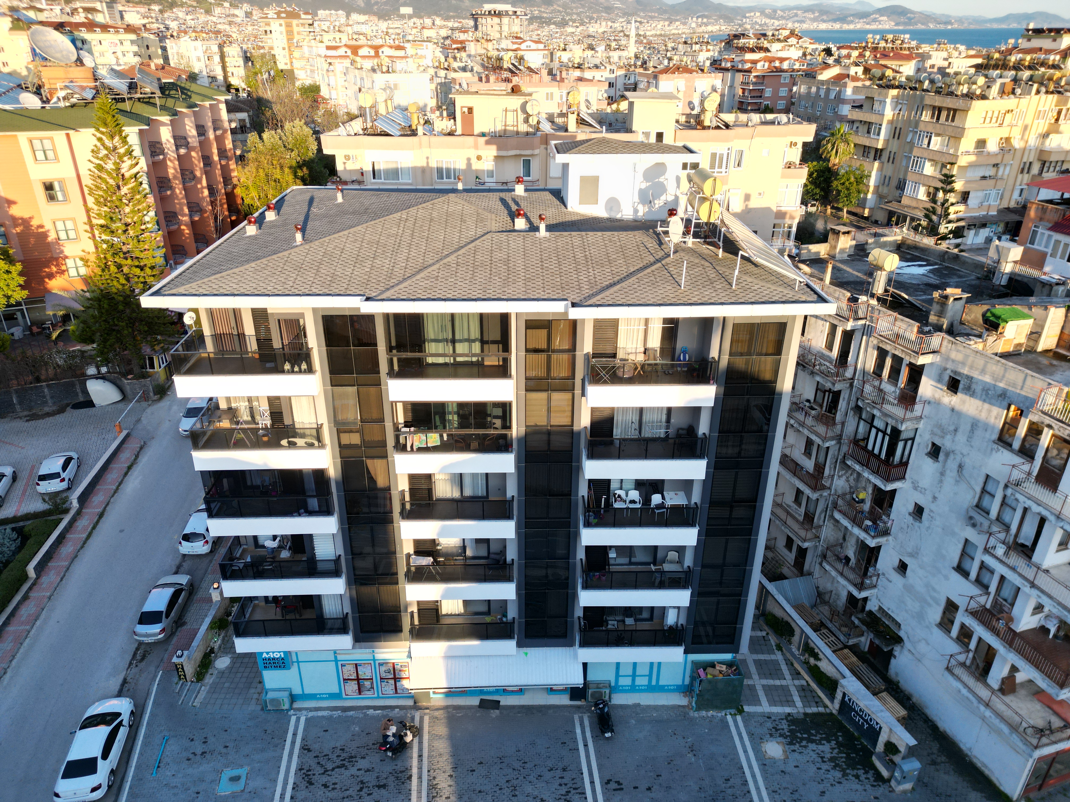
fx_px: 742
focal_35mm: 24
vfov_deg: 56.8
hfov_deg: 71.6
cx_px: 535
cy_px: 401
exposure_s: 1/640
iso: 100
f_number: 1.7
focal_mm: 6.72
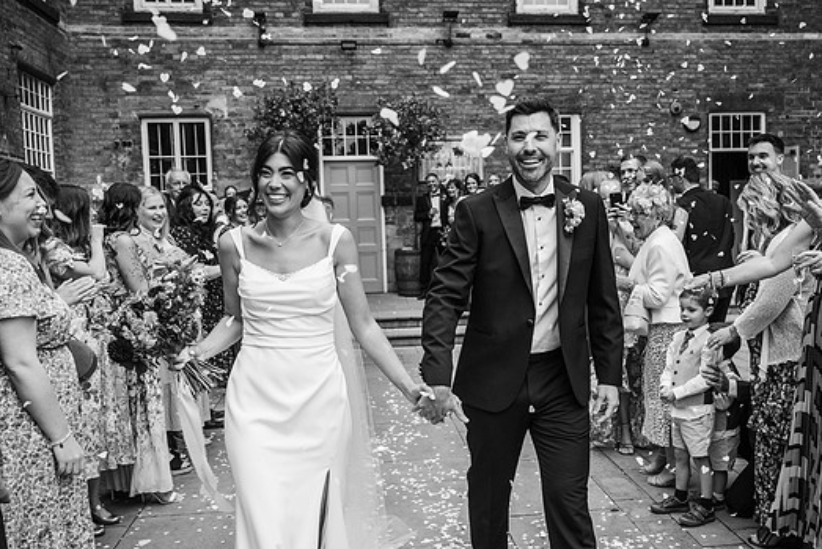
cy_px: 281
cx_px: 467
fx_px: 822
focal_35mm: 36
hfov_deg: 53.0
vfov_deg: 36.9
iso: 500
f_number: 4
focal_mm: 30.5
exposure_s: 1/800
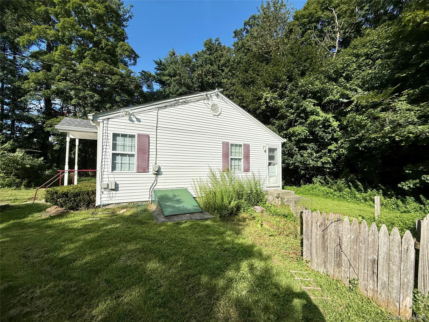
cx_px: 214
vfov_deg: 85.7
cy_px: 161
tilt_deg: +3.0
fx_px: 174
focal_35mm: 14
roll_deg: -1.1
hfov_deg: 102.1
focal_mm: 2.22
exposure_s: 1/2841
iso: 50
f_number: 2.2
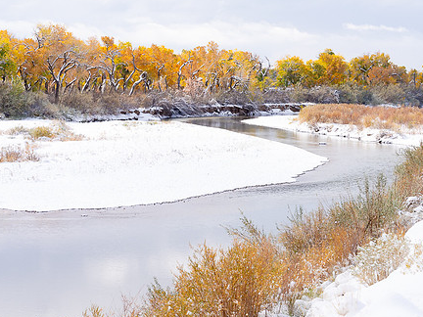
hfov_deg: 17.0
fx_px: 1417
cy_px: 166
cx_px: 216
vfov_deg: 12.8
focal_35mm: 116
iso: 100
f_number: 13
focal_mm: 90
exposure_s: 1/100
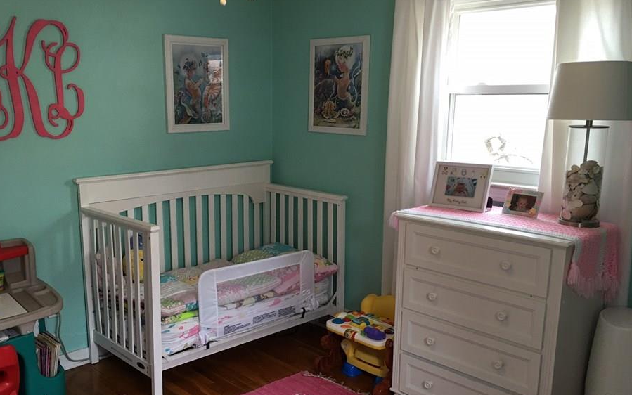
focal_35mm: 35
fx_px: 603
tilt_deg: -11.3
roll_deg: -1.1
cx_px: 274
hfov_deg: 55.1
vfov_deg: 36.2
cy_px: 231
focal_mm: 4.15
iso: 40
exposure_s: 1/30
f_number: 2.2
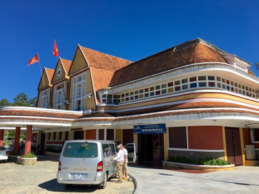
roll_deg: -0.8
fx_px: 217
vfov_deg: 48.2
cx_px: 130
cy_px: 97
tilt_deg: +11.4
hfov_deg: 61.7
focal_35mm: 29
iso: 25
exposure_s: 1/1637
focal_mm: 4.15
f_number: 2.2
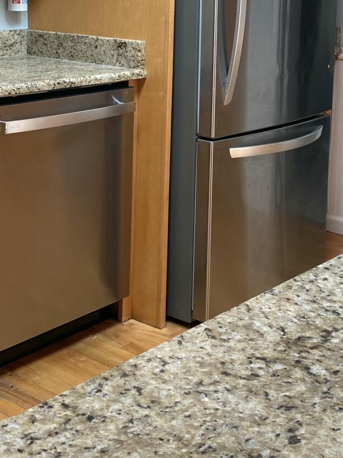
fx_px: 819
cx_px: 202
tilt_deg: -8.1
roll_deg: -2.3
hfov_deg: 23.6
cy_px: 77
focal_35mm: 62
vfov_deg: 30.3
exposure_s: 1/121
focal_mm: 4.25
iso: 100
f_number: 1.8
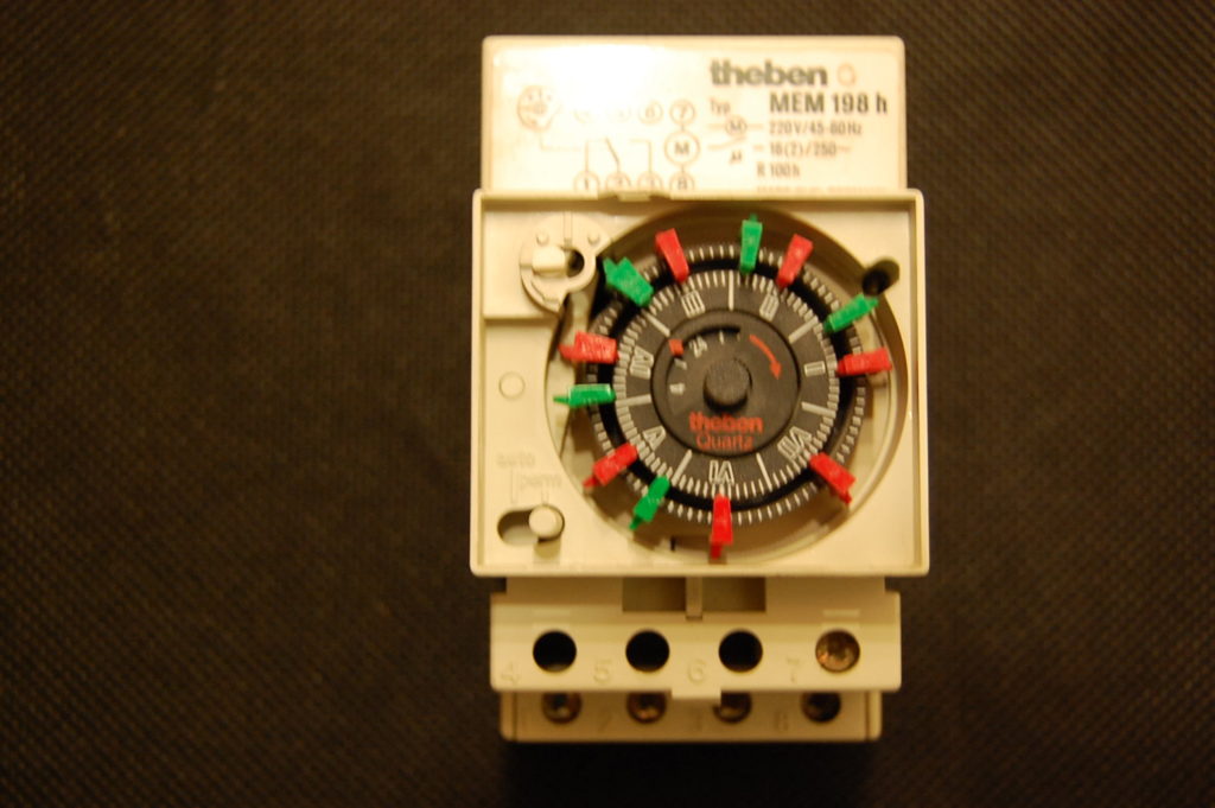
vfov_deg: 25.7
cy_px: 404
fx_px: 1770
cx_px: 608
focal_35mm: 52
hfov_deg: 37.9
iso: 1100
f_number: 4.8
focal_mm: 35
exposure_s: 1/8
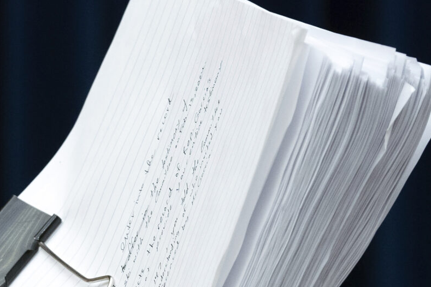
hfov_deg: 3.6
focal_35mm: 571
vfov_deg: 2.4
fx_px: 6836
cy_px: 373
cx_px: -212
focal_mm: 176
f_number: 5
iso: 2000
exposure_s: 1/250
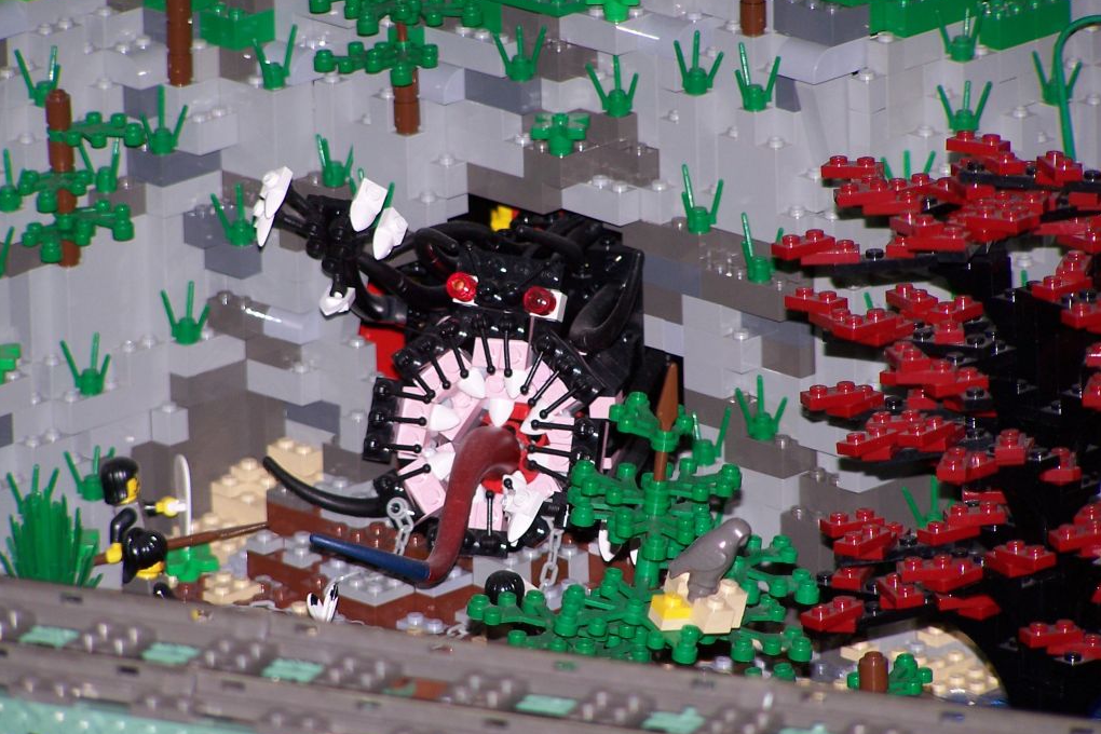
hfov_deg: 6.2
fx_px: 10122
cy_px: 400
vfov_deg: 4.2
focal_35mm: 331
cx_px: 550
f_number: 3.6
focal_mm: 52.6
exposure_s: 1/250
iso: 80
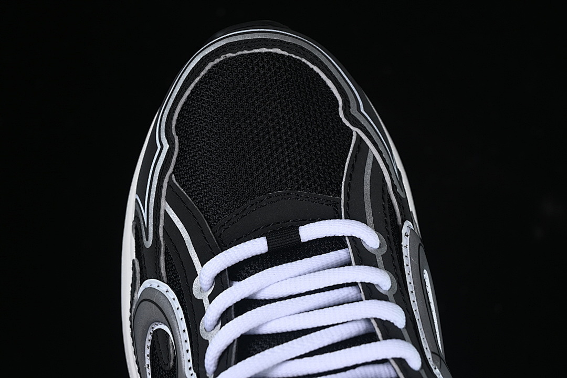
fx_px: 1181
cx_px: 284
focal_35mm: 75
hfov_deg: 27.0
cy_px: 189
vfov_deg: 18.2
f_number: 6.3
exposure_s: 1/50
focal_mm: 50
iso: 160
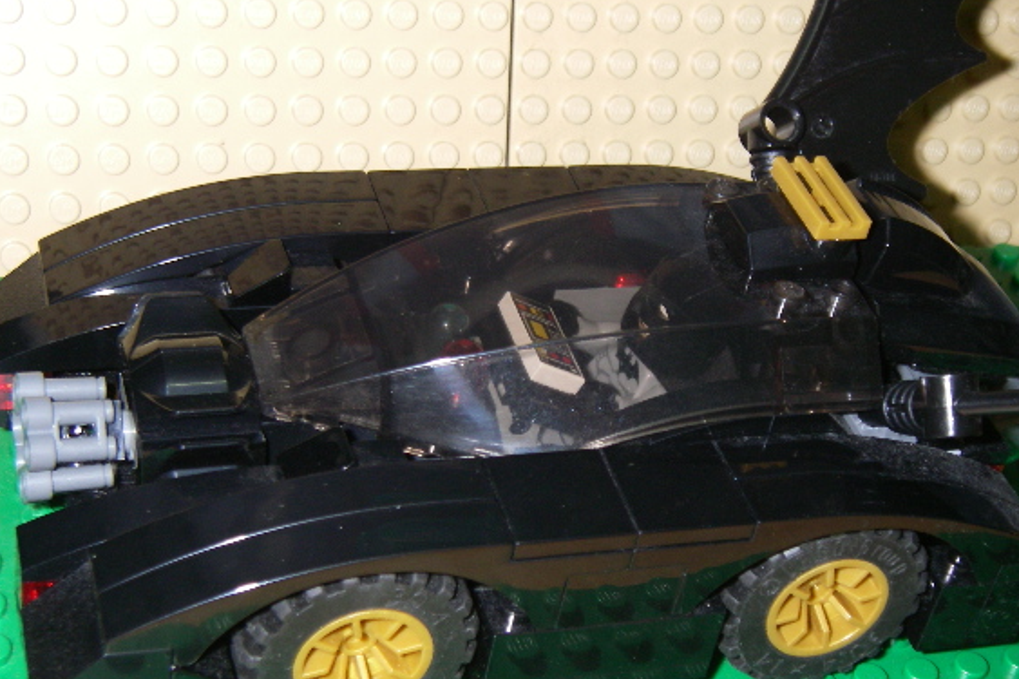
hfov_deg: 31.0
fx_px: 1839
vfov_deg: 20.9
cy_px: 378
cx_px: 530
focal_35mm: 65
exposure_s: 1/50
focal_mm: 9.2
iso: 160
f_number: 3.6
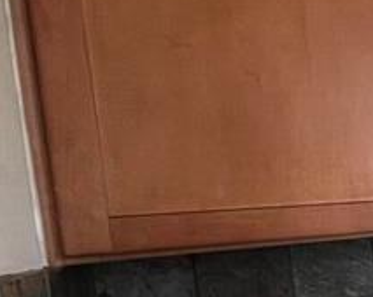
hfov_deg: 18.0
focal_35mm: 61
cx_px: 781
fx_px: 673
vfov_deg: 24.6
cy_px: 227
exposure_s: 1/60
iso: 320
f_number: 1.8
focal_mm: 1.57
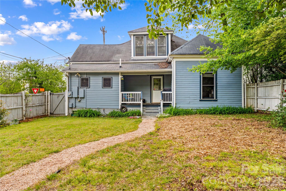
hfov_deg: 73.7
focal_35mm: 24
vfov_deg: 53.1
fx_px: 191
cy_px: 96
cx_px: 143
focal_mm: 24
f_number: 8
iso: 100
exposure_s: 1/20
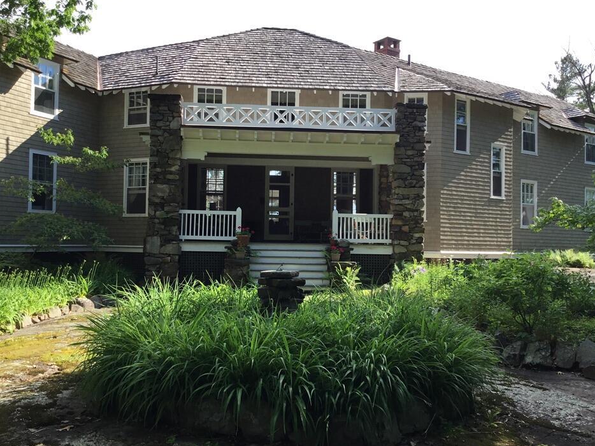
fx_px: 584
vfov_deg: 41.8
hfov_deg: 54.0
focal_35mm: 34
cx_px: 296
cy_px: 229
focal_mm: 3.3
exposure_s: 1/395
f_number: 2.4
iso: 25
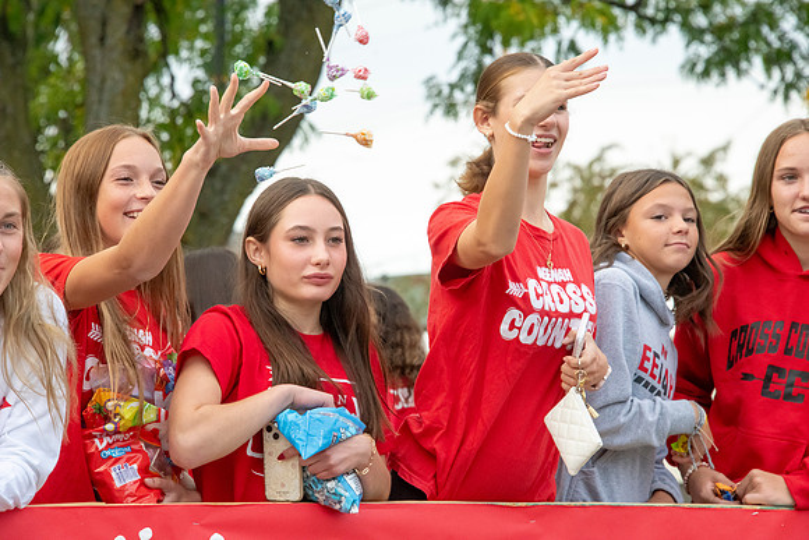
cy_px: 270
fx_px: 5170
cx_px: 404
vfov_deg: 6.0
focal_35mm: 230
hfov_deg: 8.9
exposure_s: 1/640
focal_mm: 230
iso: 3200
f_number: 11
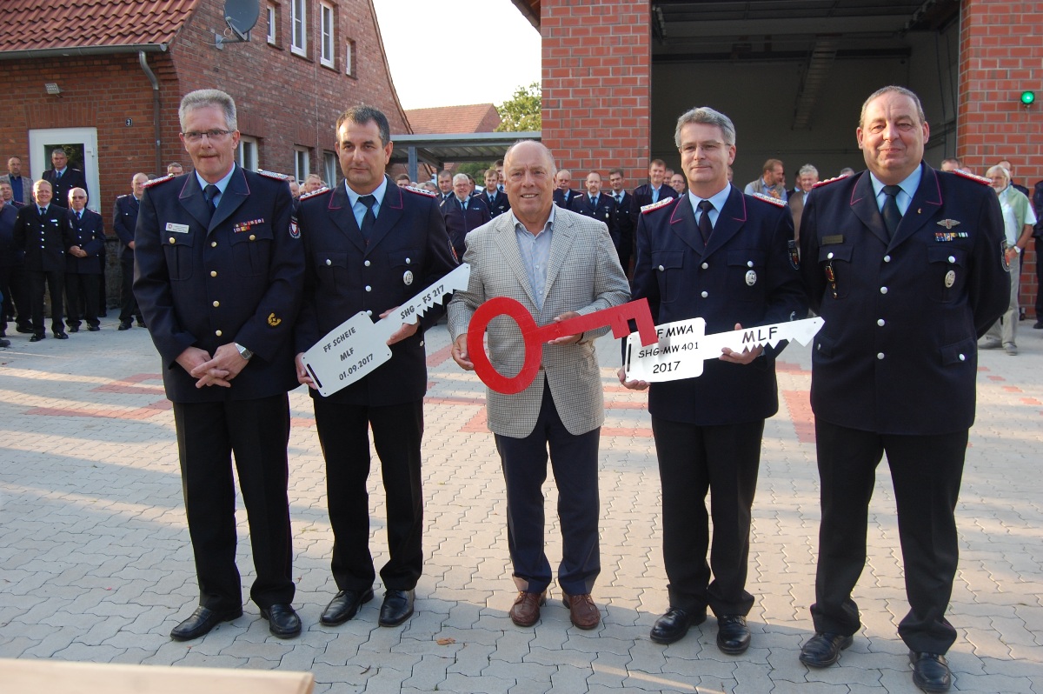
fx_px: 955
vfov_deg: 39.9
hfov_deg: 57.3
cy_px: 347
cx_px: 522
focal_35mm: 33
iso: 280
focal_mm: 22
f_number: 5.6
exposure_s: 1/125
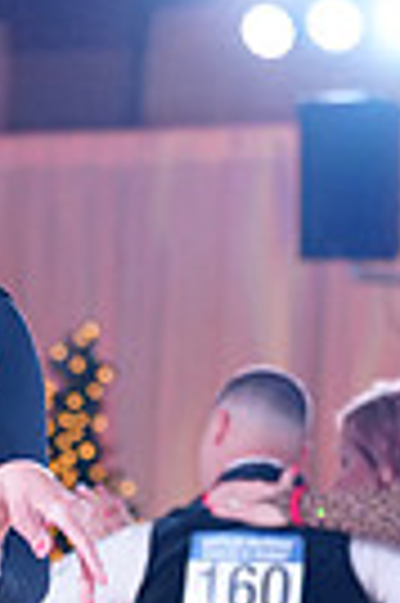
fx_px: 5079
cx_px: -173
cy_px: 850
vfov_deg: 6.7
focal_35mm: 304
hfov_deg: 4.5
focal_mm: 70
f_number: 2.8
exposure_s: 1/400
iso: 2000
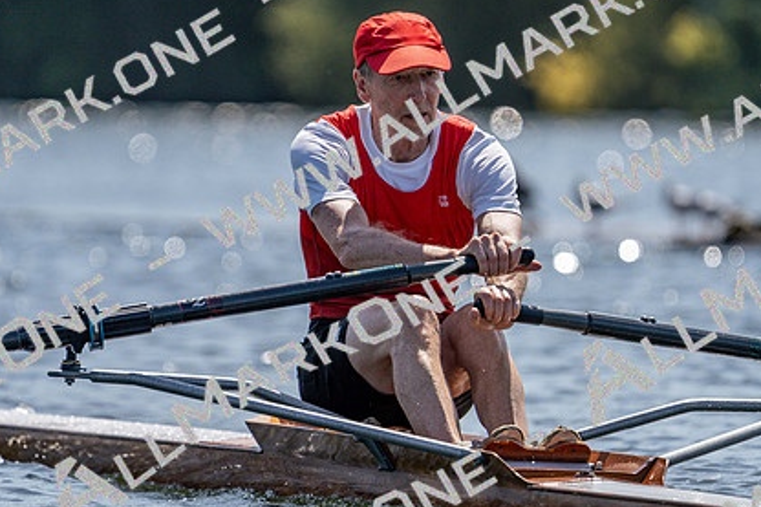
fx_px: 14305
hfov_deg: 3.0
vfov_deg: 2.0
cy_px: 254
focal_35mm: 677
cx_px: 426
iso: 250
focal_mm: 485
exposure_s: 1/2000
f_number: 6.3
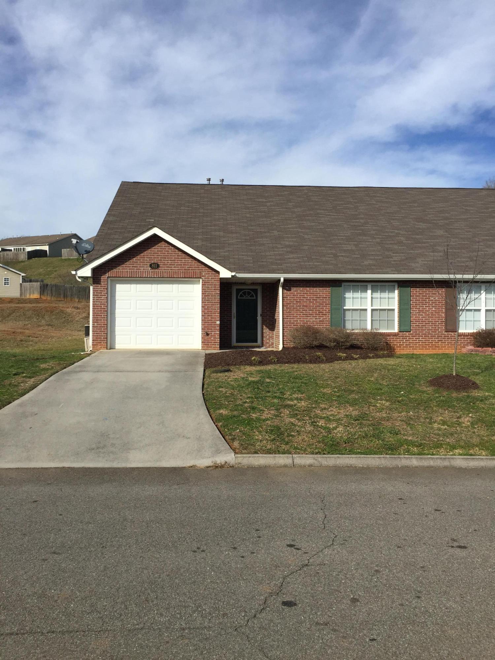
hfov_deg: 48.2
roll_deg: -0.3
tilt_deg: +1.0
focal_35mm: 29
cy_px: 330
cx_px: 248
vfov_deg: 61.7
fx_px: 553
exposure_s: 1/2475
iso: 32
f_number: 2.2
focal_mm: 4.15
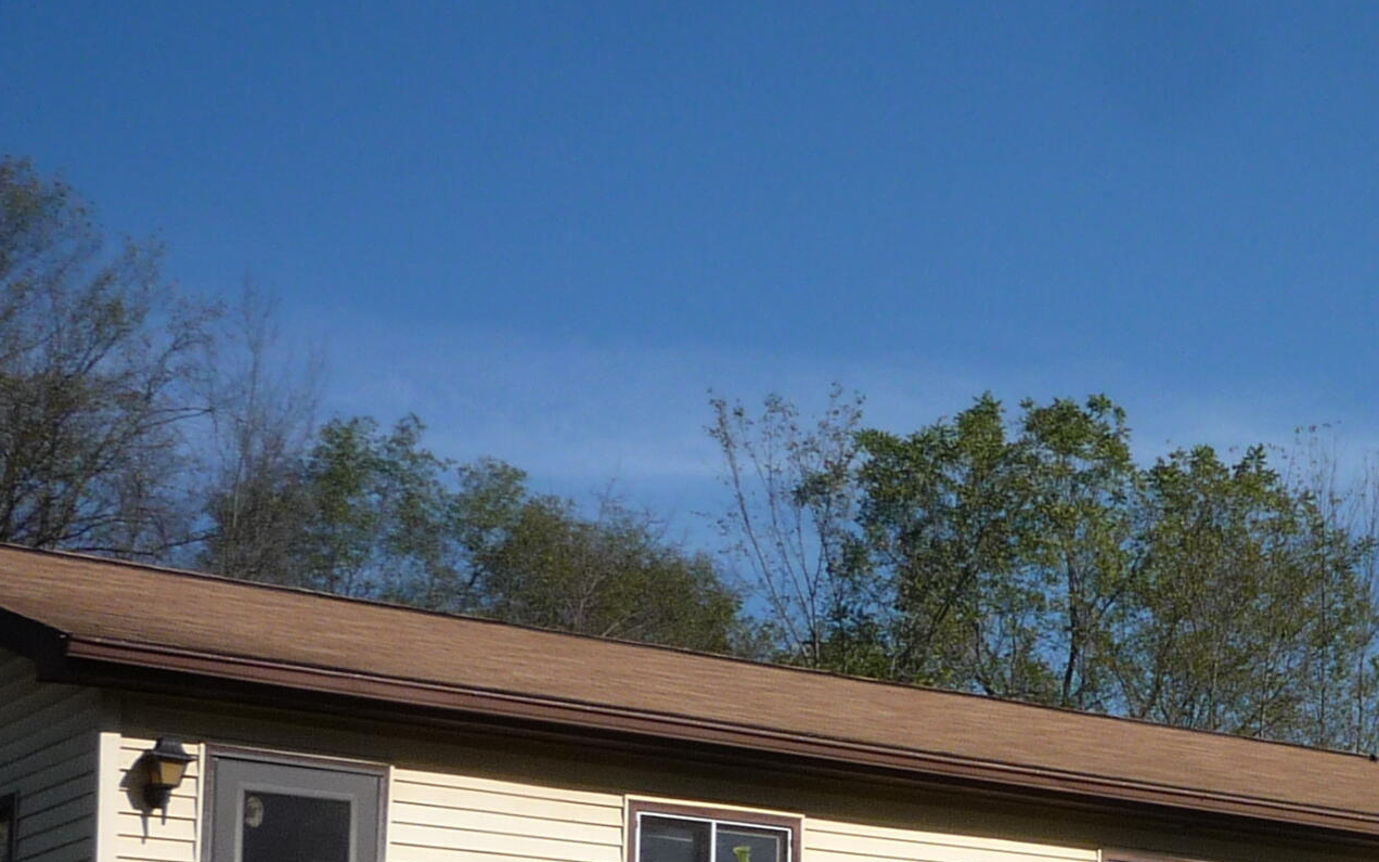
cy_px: 976
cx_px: 1445
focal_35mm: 80
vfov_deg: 15.8
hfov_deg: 24.4
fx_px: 3007
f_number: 5.6
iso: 100
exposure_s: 1/500
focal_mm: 5.2
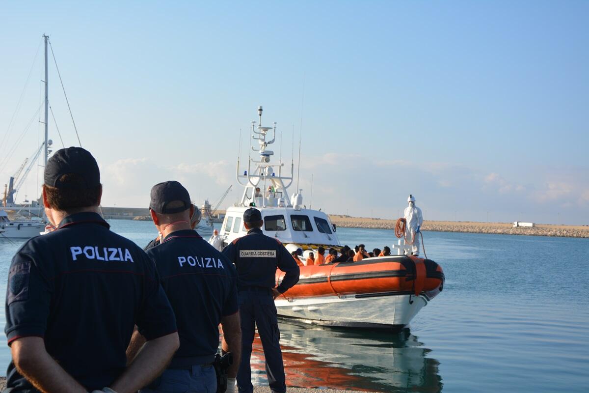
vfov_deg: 22.6
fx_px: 982
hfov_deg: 33.4
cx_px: 294
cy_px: 196
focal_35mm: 60
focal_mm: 40
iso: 100
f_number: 8
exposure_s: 1/250
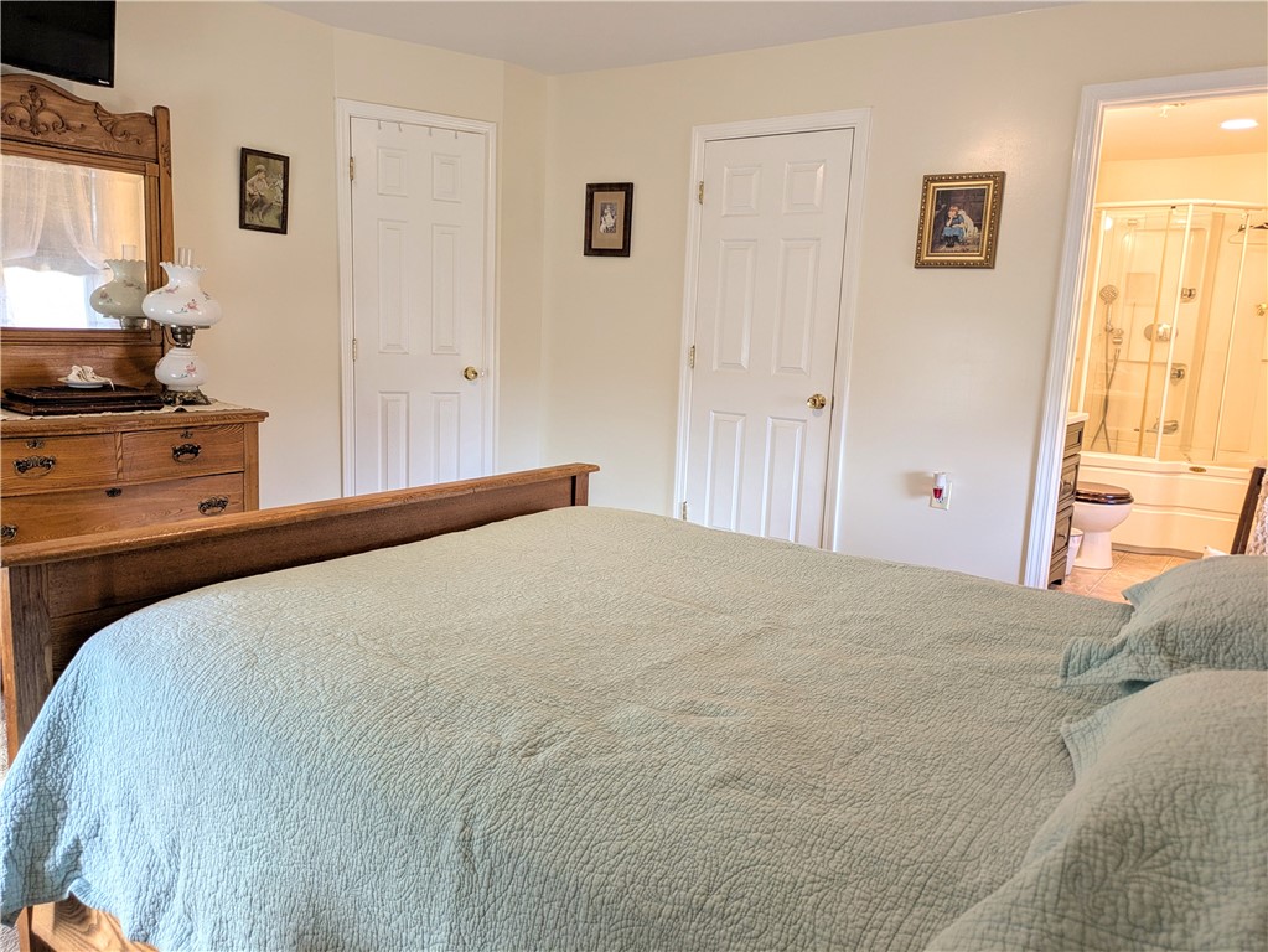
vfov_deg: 54.9
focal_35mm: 25
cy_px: 476
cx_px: 634
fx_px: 916
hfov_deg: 69.4
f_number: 1.89
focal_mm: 5.43
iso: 88
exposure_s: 1/24
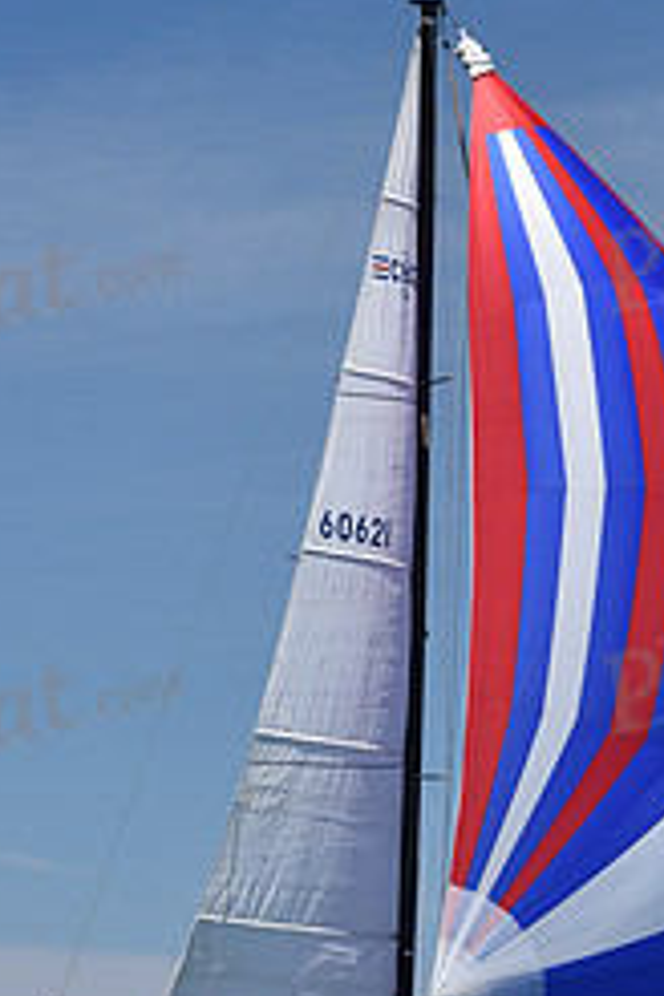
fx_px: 5616
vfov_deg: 10.1
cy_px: 478
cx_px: 395
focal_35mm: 203
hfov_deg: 6.8
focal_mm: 86
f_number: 5.6
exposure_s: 1/800
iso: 250
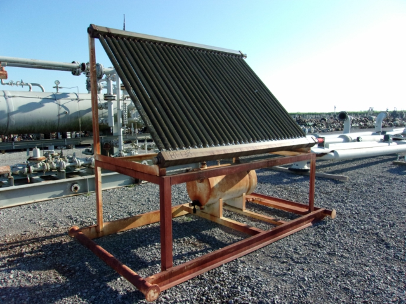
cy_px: 152
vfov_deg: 51.4
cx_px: 203
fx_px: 317
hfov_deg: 65.3
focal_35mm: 27
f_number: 10.4
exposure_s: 1/180
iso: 200
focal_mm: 4.9
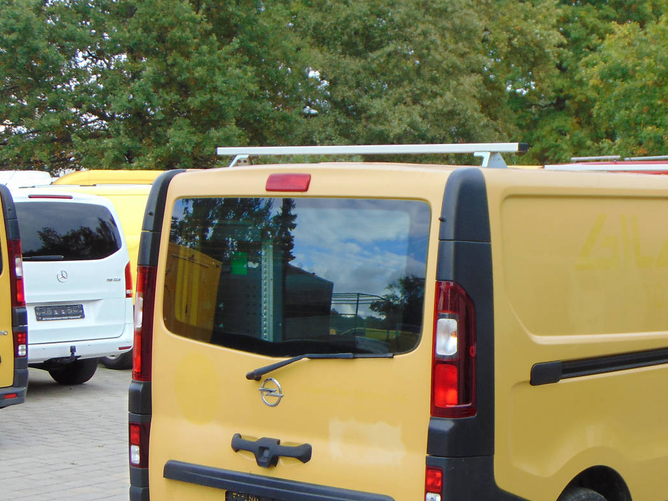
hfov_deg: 25.1
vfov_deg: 19.1
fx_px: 1486
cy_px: 343
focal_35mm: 77
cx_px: 497
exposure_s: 1/200
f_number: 3.5
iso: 80
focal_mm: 9
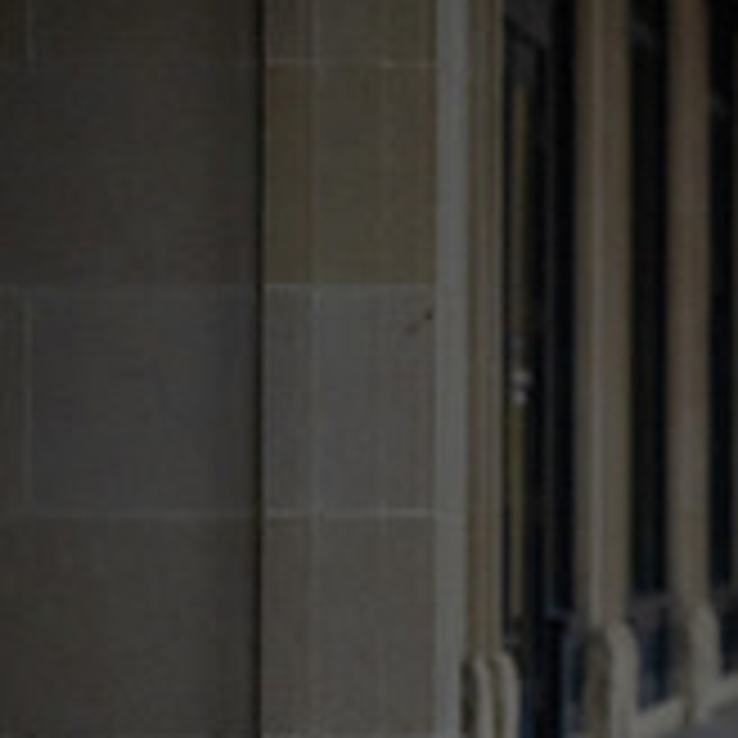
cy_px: 461
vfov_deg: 6.7
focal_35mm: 260
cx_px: 1103
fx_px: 6271
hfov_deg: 6.6
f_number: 2.8
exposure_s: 1/250
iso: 2500
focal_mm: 70
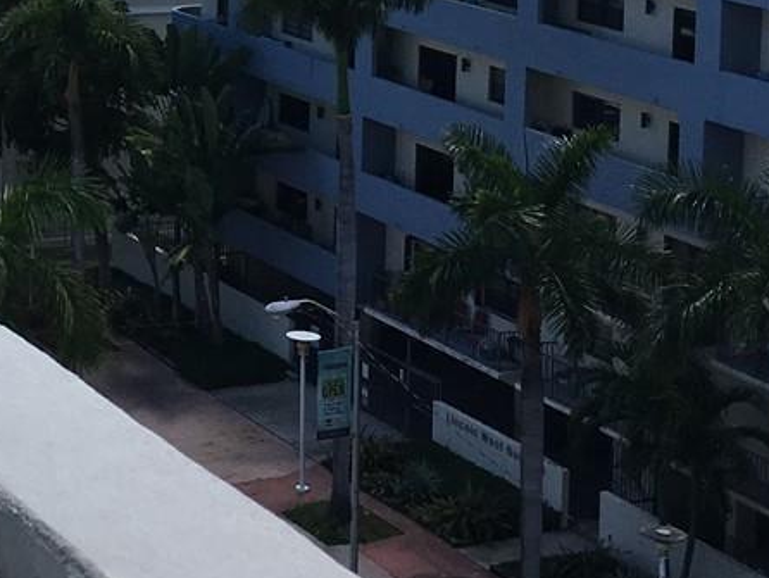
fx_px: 2312
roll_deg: -2.1
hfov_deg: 17.6
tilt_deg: -4.4
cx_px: -260
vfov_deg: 13.6
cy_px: -224
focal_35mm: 104
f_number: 2.2
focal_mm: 4.15
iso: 25
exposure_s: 1/1832
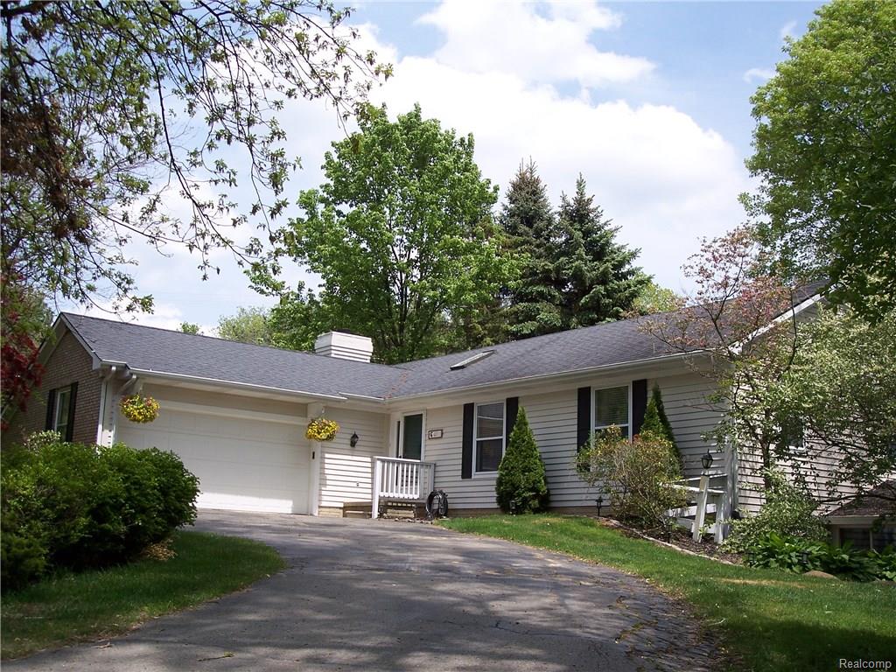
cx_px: 448
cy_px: 336
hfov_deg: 47.9
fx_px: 1009
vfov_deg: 36.8
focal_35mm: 39
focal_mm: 8
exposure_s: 1/500
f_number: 4
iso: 100
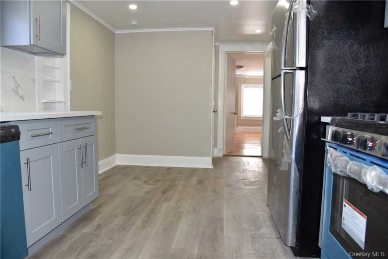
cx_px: 194
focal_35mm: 24
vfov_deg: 53.1
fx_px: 259
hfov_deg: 73.7
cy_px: 130
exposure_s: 1/100
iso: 800
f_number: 5
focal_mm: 24
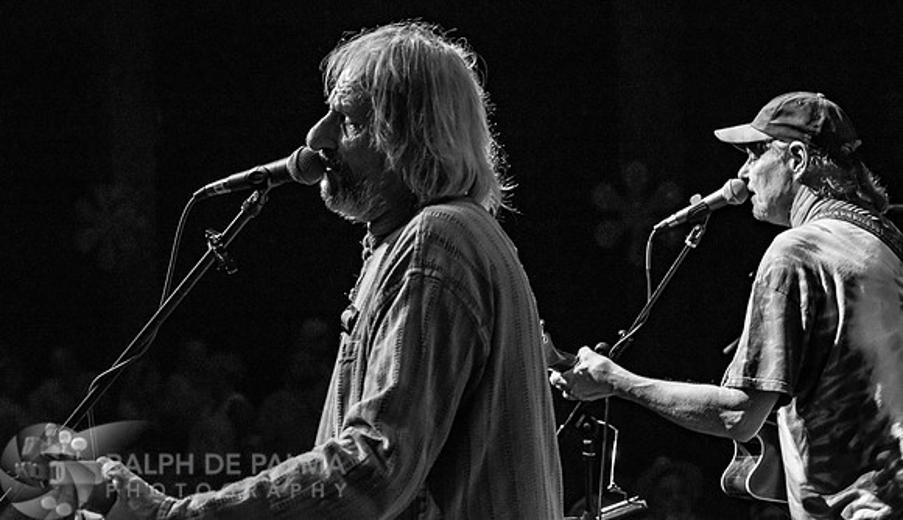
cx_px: 395
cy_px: 182
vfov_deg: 15.0
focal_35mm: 82
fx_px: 1974
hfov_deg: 25.7
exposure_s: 1/160
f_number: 5.6
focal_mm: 70
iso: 2000
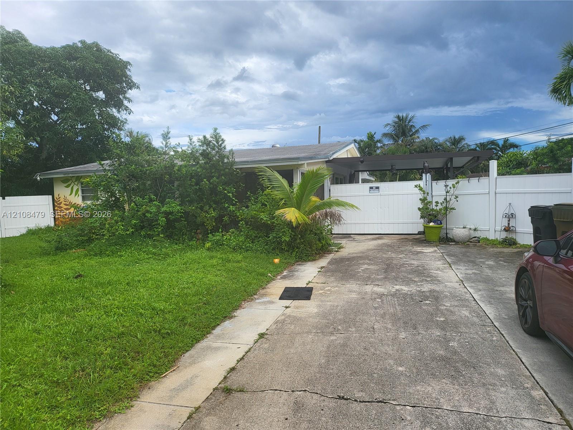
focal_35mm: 24
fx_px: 397
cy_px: 215
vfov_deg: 56.8
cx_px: 286
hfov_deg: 71.6
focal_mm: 5
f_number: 1.8
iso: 40
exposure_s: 1/1904
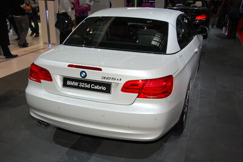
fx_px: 253
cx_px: 122
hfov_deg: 51.3
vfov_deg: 35.4
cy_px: 81
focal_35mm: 38
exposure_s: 1/125
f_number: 5.6
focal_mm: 25
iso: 200
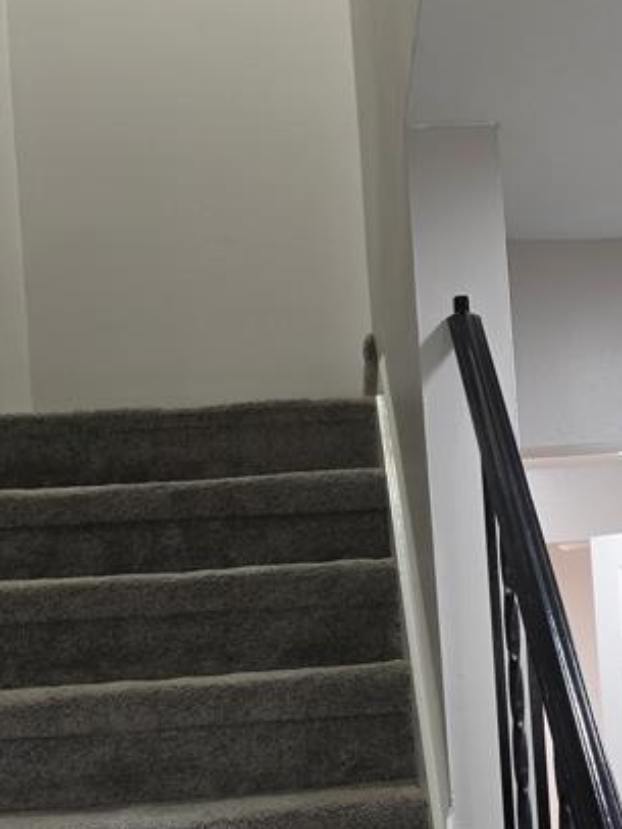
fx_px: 1388
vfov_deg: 32.5
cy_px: 641
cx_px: 455
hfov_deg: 25.0
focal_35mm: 58
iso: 80
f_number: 1.7
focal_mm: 6.3
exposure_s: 1/60
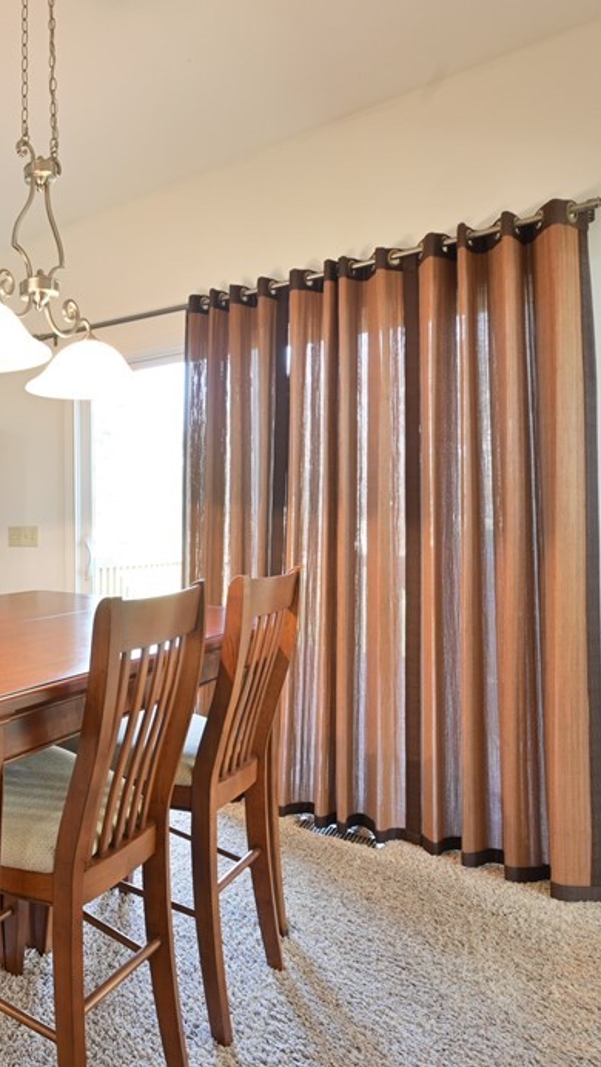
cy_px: 518
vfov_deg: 78.6
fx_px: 651
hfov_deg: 39.4
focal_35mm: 23
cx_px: -77
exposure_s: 1/2.5
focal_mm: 14
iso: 320
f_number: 9
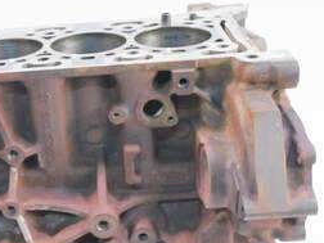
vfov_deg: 23.6
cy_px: 198
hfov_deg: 31.2
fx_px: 571
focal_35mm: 61
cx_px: 86
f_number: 4
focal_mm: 16
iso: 1000
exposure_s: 1/60
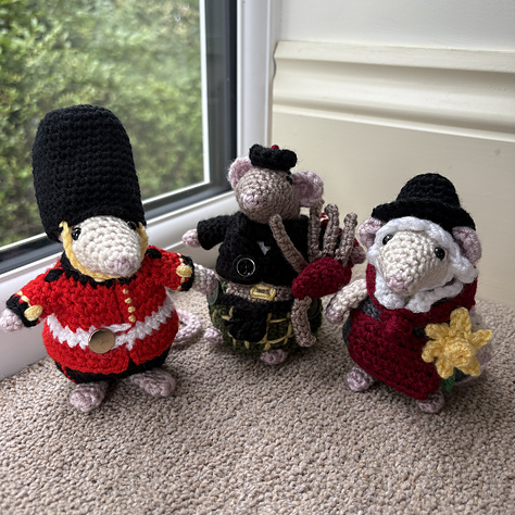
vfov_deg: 52.5
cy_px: 280
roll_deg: -1.0
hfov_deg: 52.5
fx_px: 522
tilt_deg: -25.4
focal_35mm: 31
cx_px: 257
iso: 50
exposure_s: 1/325
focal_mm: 5.96
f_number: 1.6
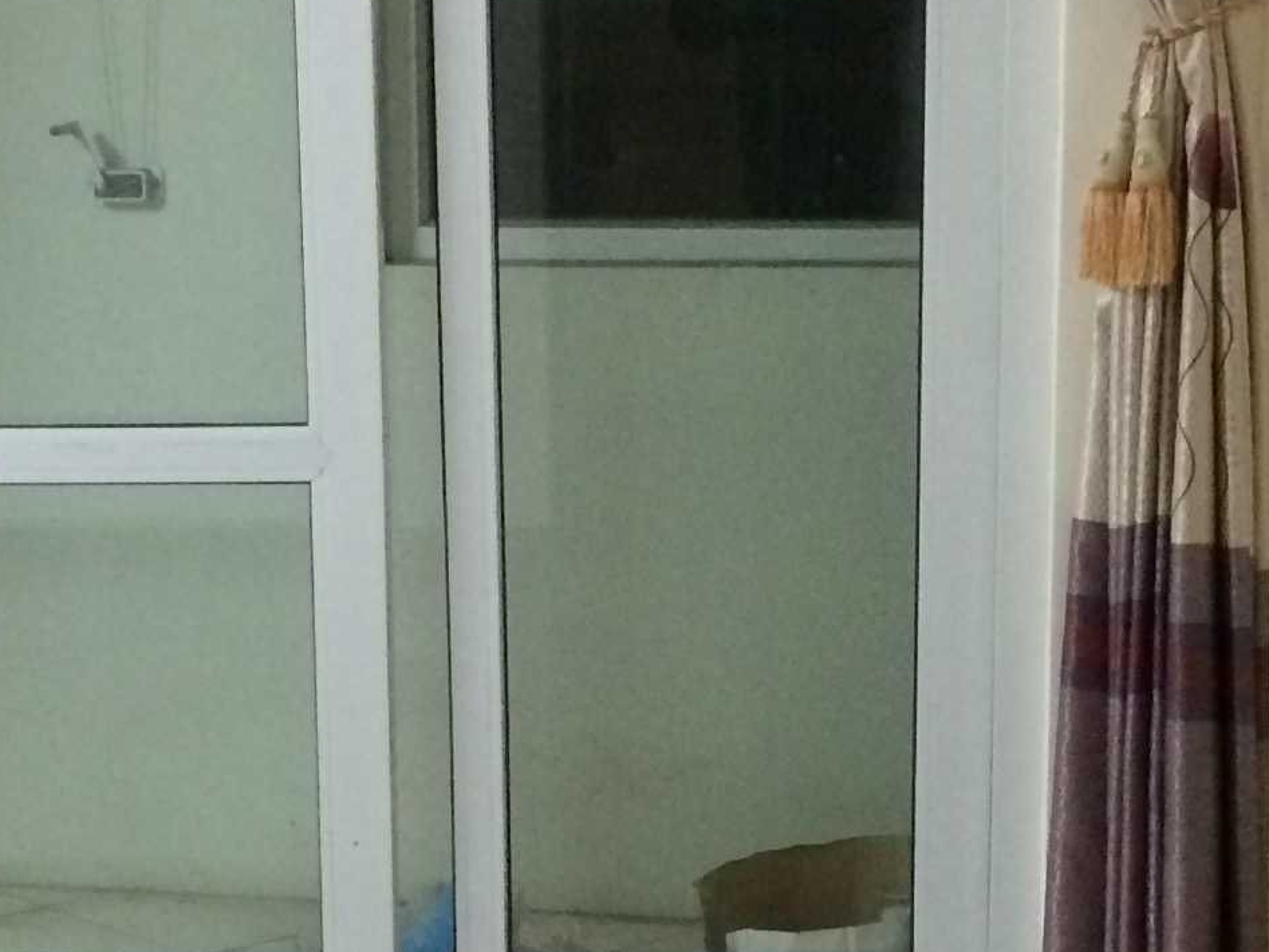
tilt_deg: -16.4
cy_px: 957
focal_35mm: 100
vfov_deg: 14.5
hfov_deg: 19.6
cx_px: 414
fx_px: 3665
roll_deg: +0.6
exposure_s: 1/25
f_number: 2.2
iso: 320
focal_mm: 4.15
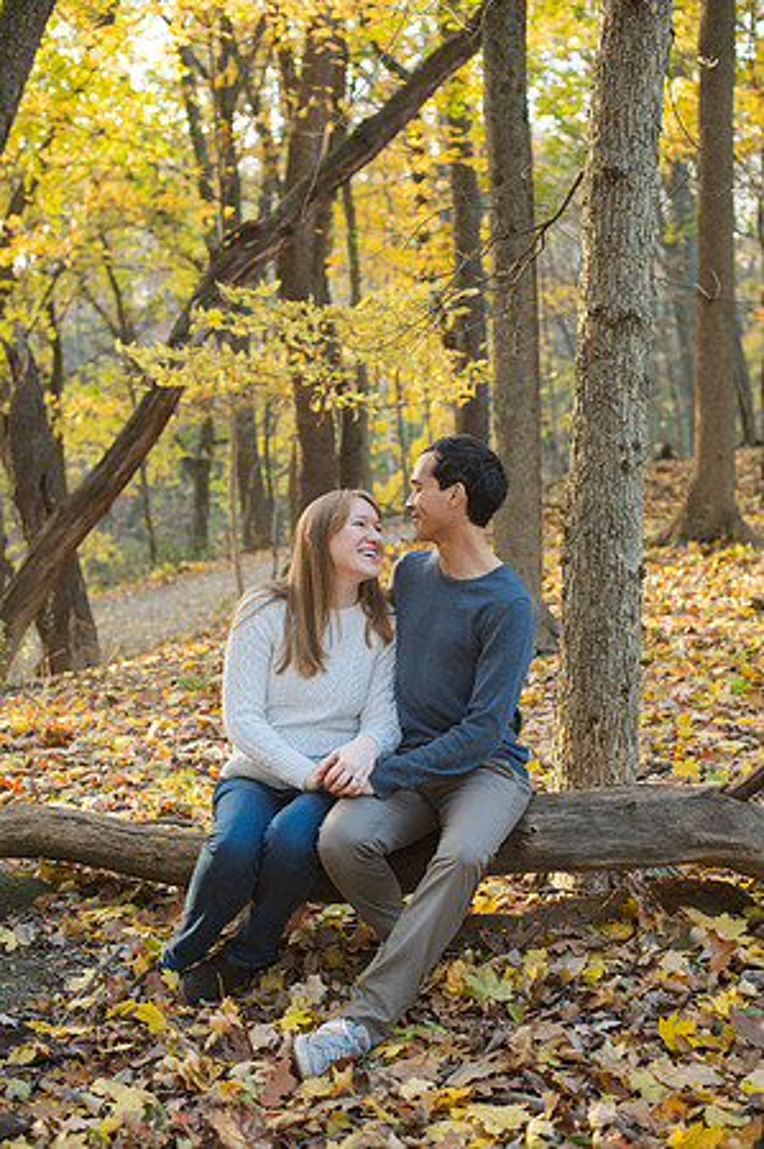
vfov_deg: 39.6
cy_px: 574
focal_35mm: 50
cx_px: 382
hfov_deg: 26.9
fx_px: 1595
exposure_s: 1/320
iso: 1000
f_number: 3.5
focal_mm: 50
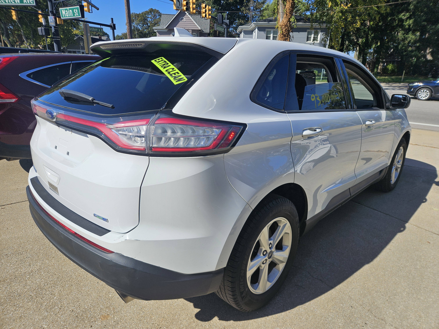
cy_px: 164
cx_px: 220
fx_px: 292
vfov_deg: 58.9
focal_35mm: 23
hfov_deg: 73.9
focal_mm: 5.4
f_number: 1.8
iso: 25
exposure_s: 1/2417
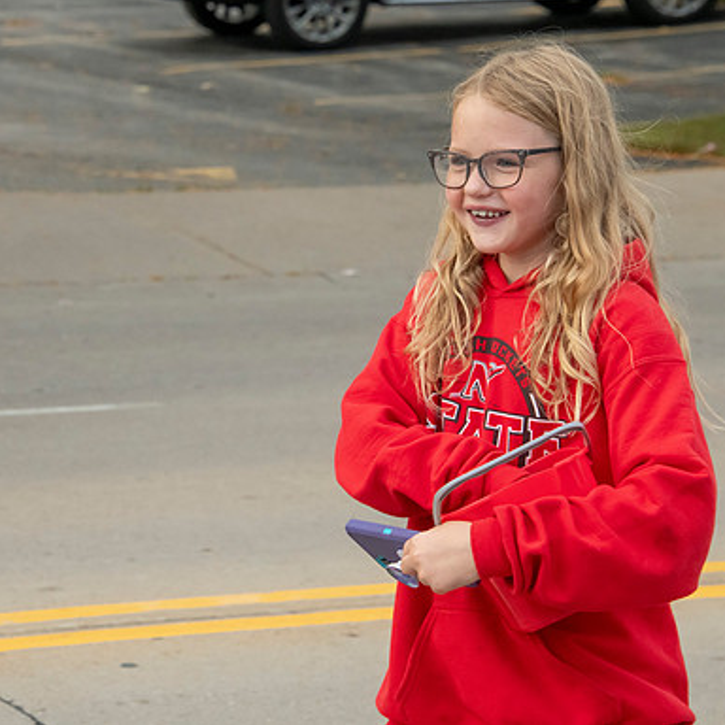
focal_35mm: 186
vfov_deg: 9.4
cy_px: 362
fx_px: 4407
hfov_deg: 9.4
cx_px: 259
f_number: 11
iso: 3200
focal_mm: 145
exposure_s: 1/500
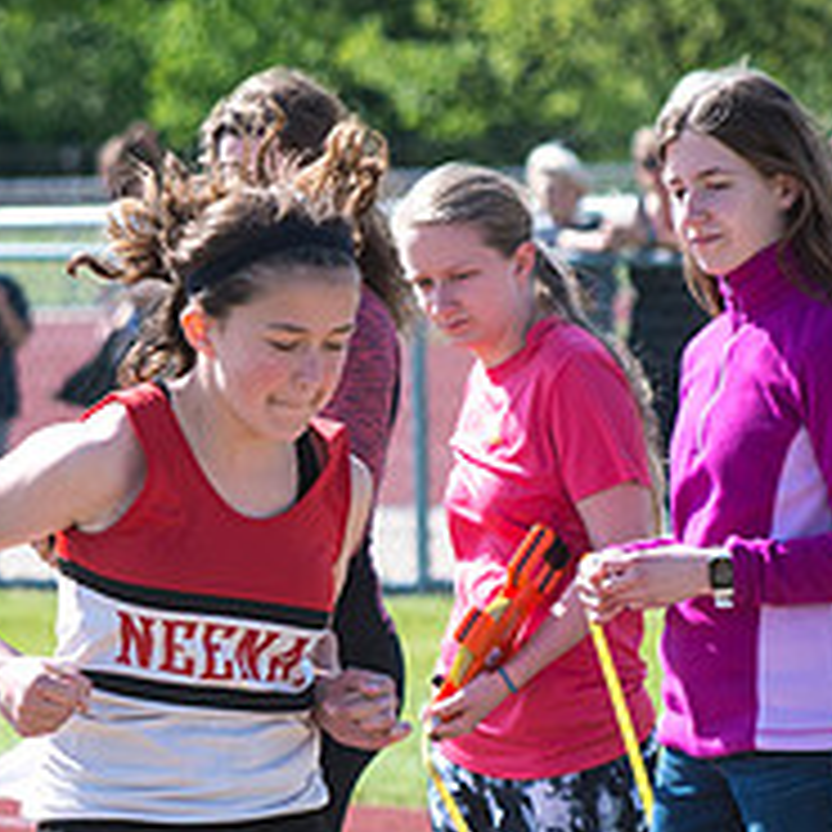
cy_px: 677
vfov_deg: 3.9
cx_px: 261
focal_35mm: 454
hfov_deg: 3.9
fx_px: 12345
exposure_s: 1/2500
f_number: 6.3
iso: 1000
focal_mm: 170
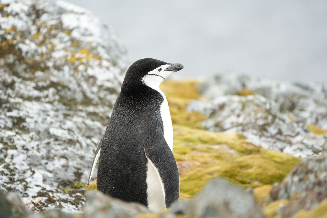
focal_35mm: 400
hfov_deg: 5.2
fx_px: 3632
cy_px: 109
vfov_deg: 3.4
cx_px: 164
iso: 400
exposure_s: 1/500
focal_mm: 400
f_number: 6.3
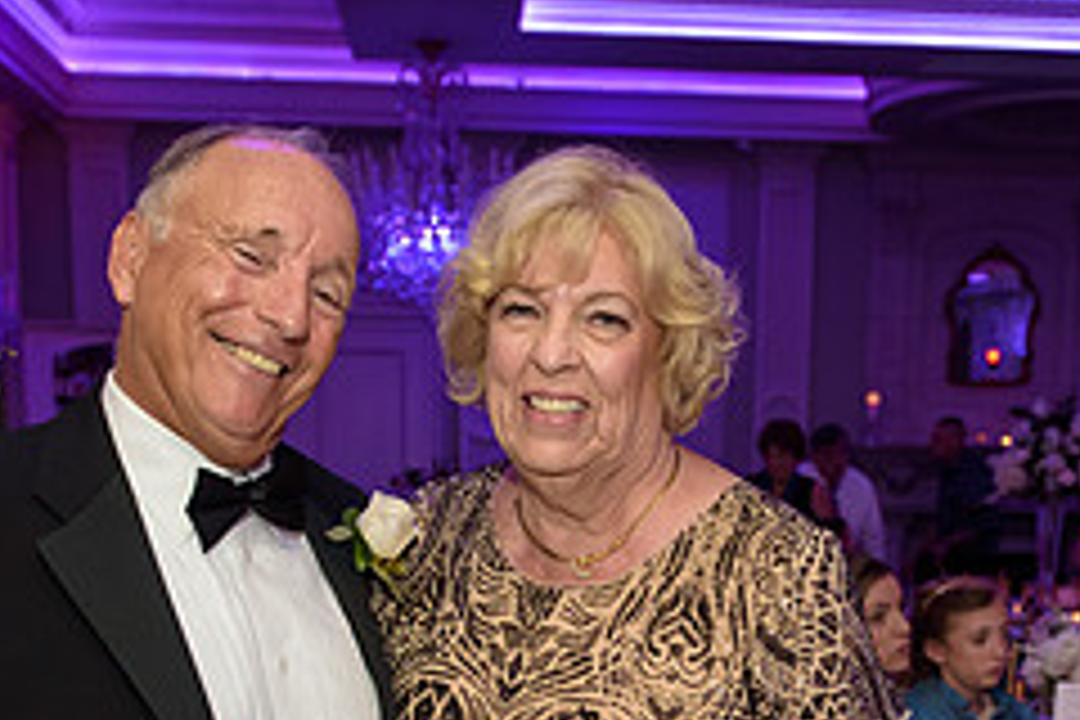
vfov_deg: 22.3
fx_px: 1740
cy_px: 754
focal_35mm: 58
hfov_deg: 34.4
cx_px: 612
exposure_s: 1/125
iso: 1600
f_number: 3.2
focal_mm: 24
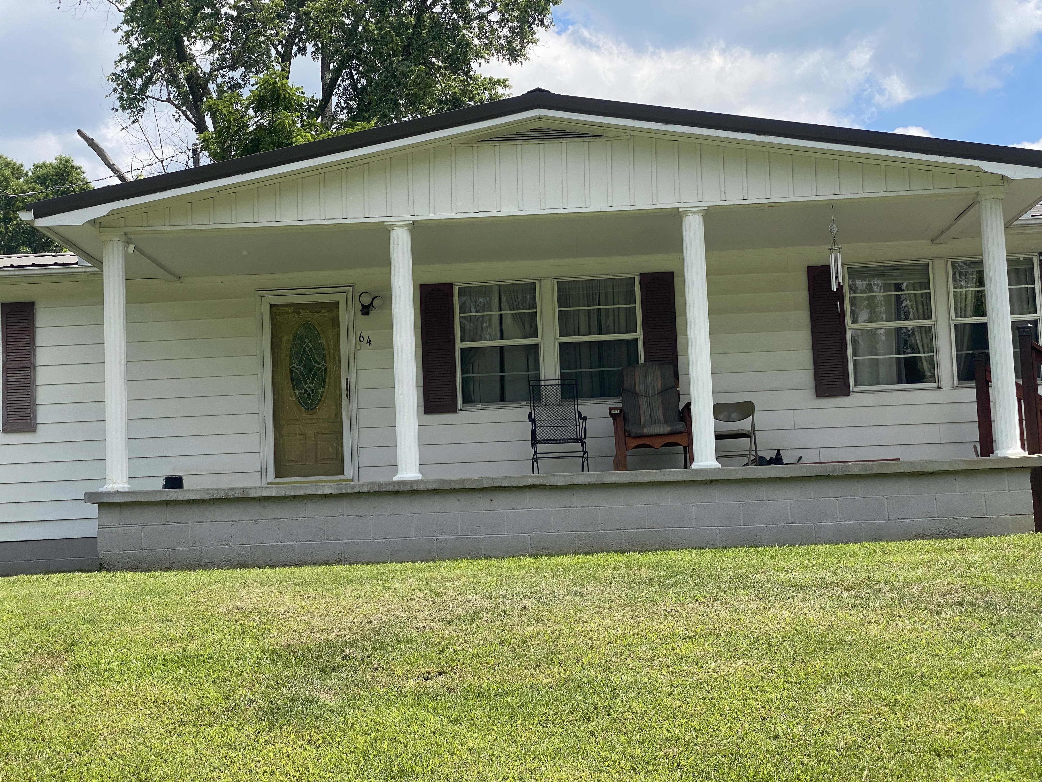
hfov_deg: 36.8
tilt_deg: +5.9
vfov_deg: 28.0
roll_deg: +1.6
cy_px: 391
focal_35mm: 52
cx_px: 521
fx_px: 1565
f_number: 2
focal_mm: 6
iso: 20
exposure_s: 1/1996
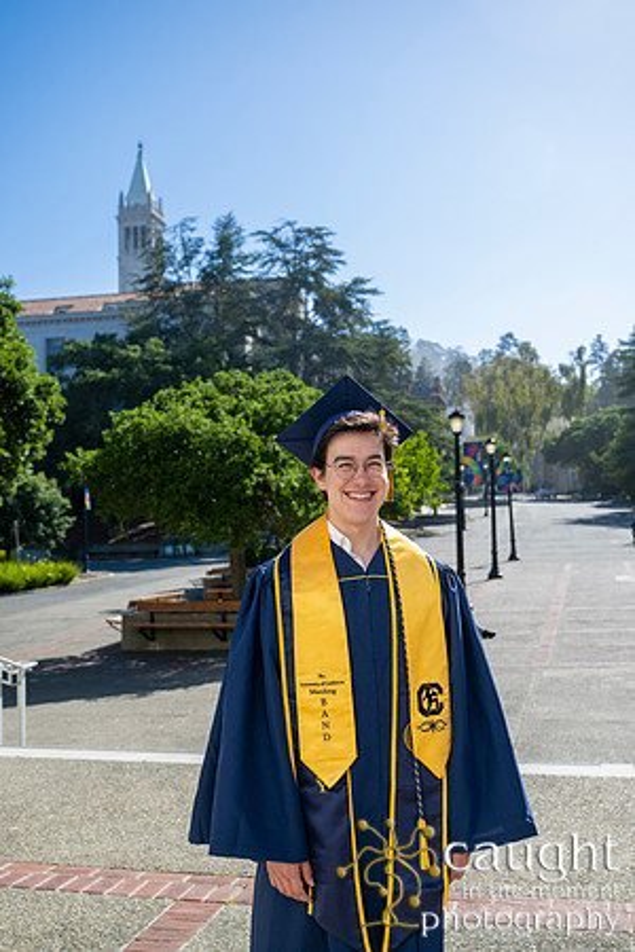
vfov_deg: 50.7
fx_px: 1005
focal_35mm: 38
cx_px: 318
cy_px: 476
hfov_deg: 35.1
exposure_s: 1/1600
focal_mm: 38
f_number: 5
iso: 400
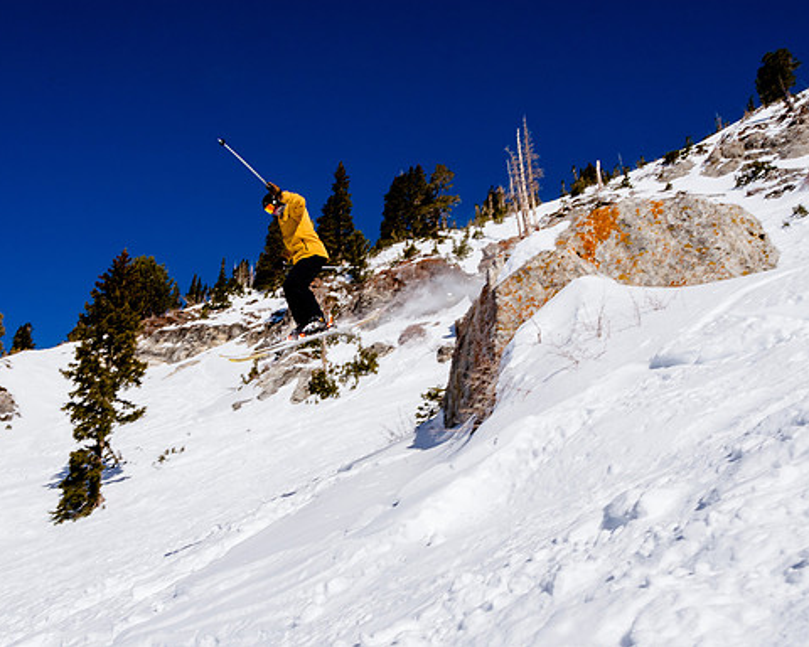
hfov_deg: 52.8
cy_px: 323
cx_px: 410
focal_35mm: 34
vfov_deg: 43.4
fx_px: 814
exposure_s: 1/500
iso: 400
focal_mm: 20
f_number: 18
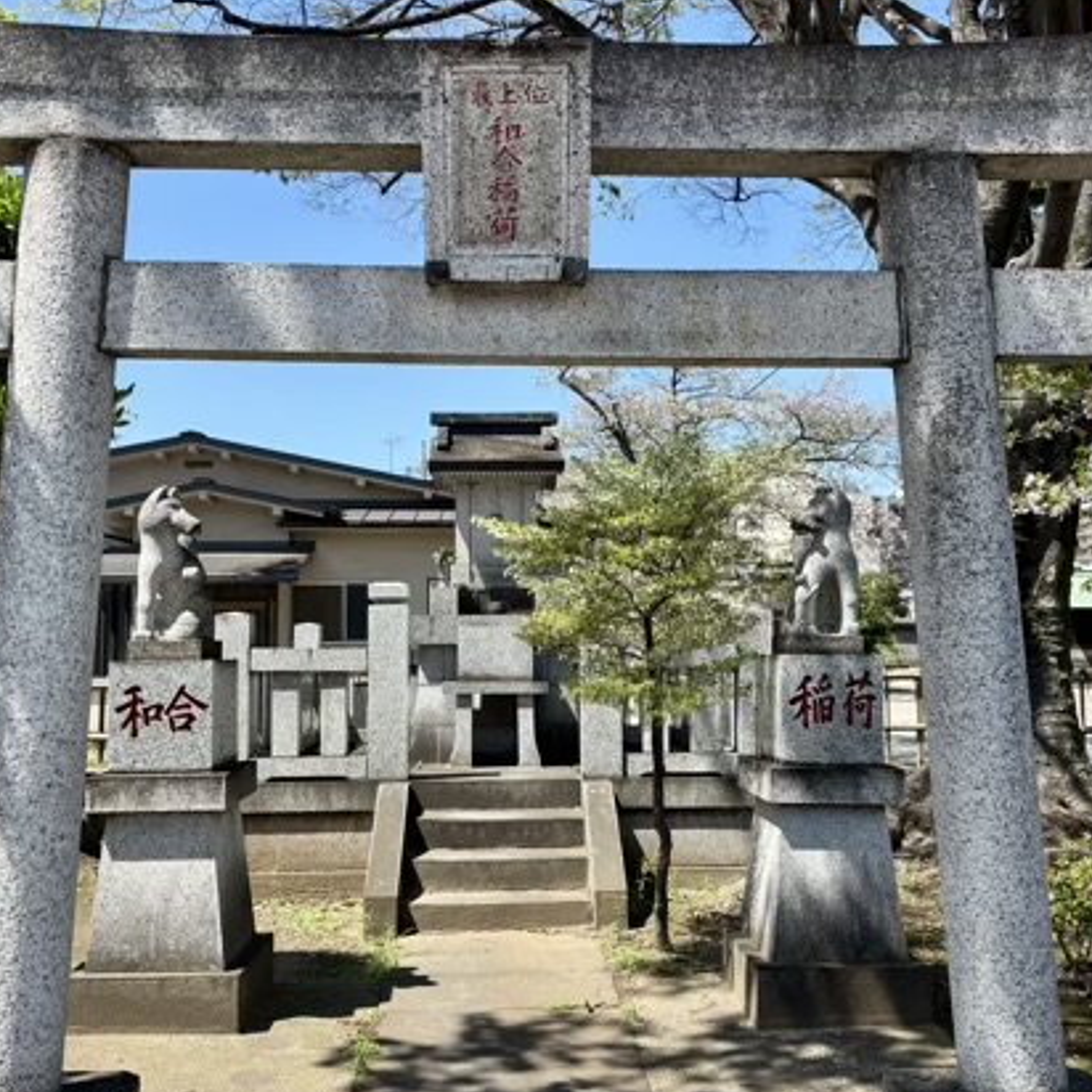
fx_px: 1392
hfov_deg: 42.8
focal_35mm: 39
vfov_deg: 42.8
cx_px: 522
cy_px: 576
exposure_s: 1/1667
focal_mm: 5.96
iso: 50
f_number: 1.6
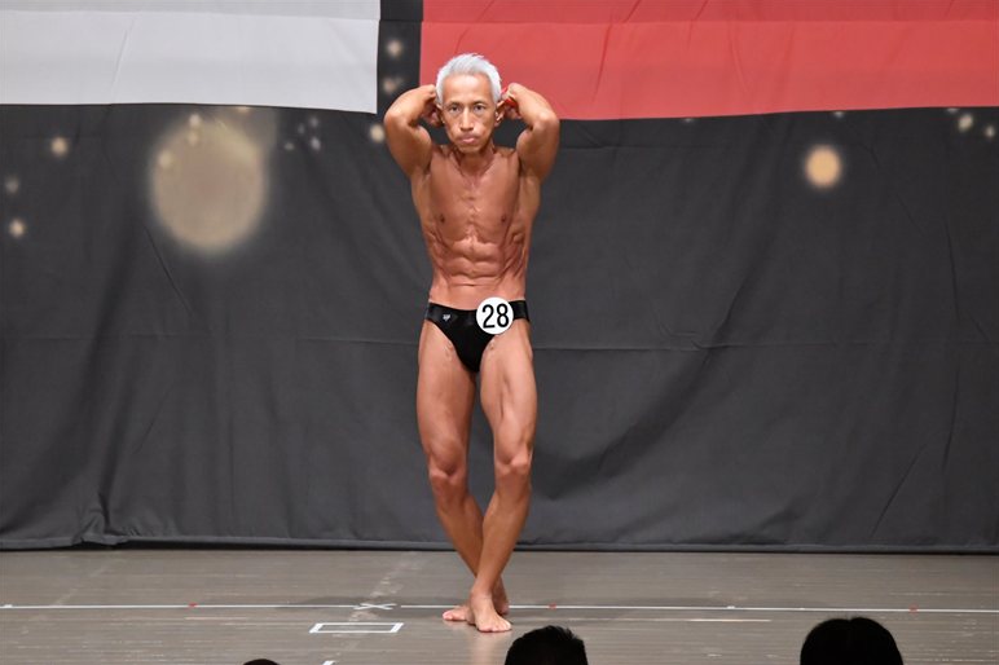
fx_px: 6685
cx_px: 499
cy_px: 332
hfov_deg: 8.5
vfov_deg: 5.7
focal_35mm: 241
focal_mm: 160
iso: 6400
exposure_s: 1/400
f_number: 5.6
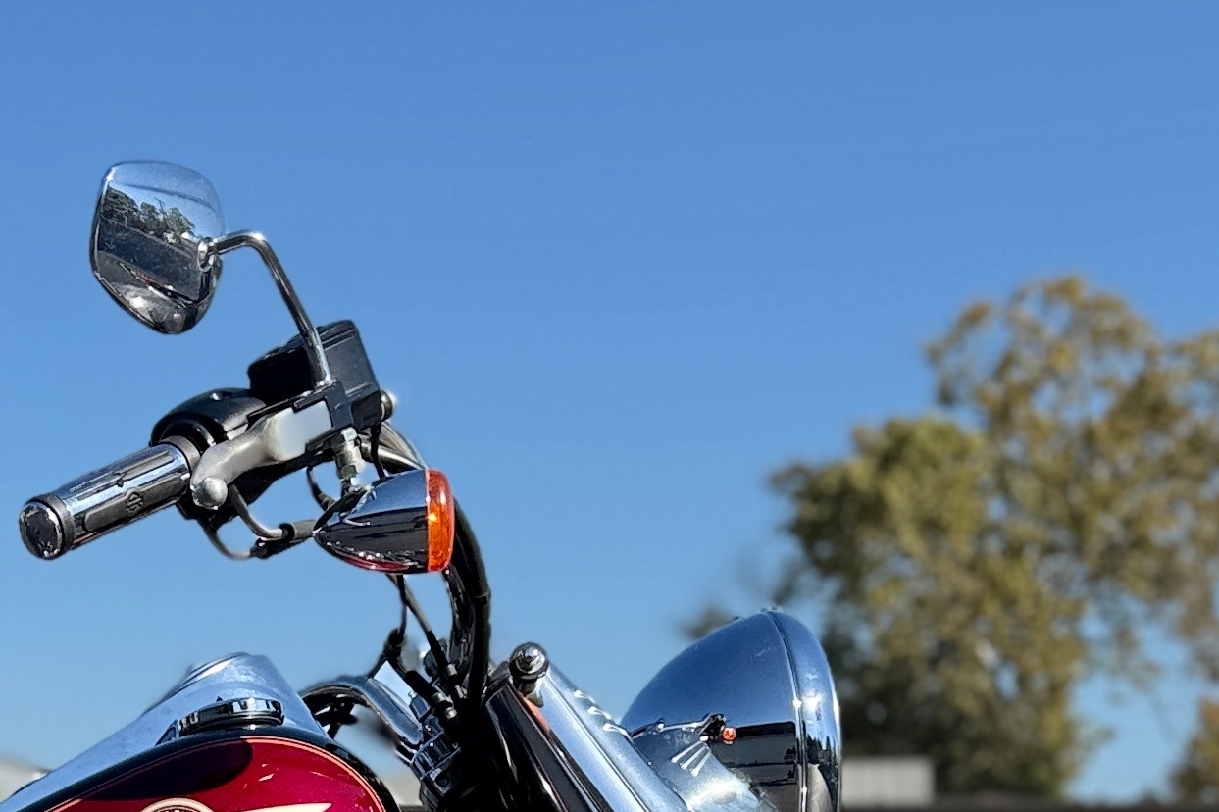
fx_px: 2742
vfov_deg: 15.5
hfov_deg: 23.4
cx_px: -142
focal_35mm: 81
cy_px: 1242
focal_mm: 6.76
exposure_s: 1/4405
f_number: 1.78
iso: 80
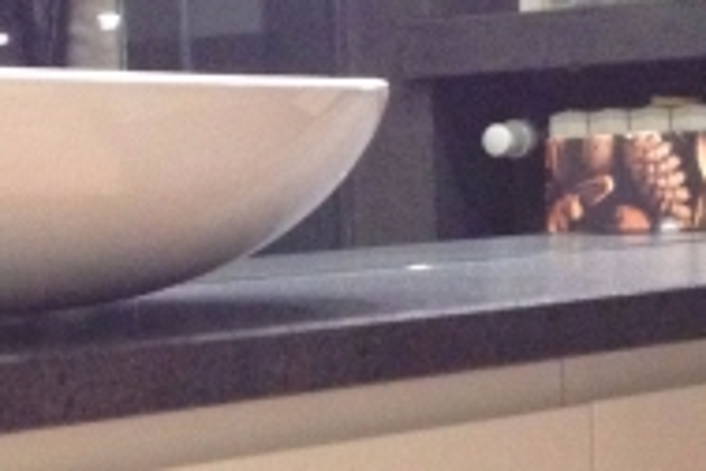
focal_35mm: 154
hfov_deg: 13.3
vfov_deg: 8.9
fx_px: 3020
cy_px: 434
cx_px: 284
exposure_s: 1/20
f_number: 2.4
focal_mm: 4.28
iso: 400
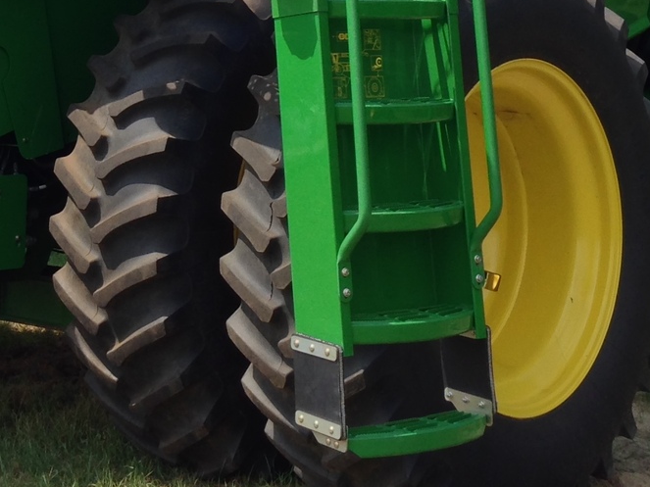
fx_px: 1915
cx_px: 125
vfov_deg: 13.9
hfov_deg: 19.1
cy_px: -164
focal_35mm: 102
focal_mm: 4.12
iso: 50
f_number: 2.4
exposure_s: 1/861
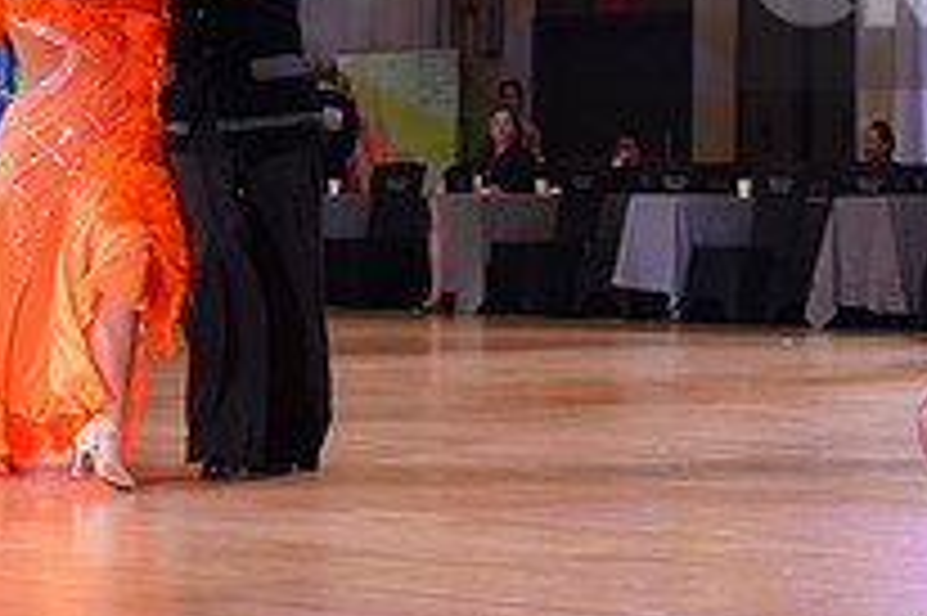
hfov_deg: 14.3
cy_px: -29
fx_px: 3551
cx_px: 1202
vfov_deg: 9.8
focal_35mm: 138
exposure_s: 1/160
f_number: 5
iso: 1600
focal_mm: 49
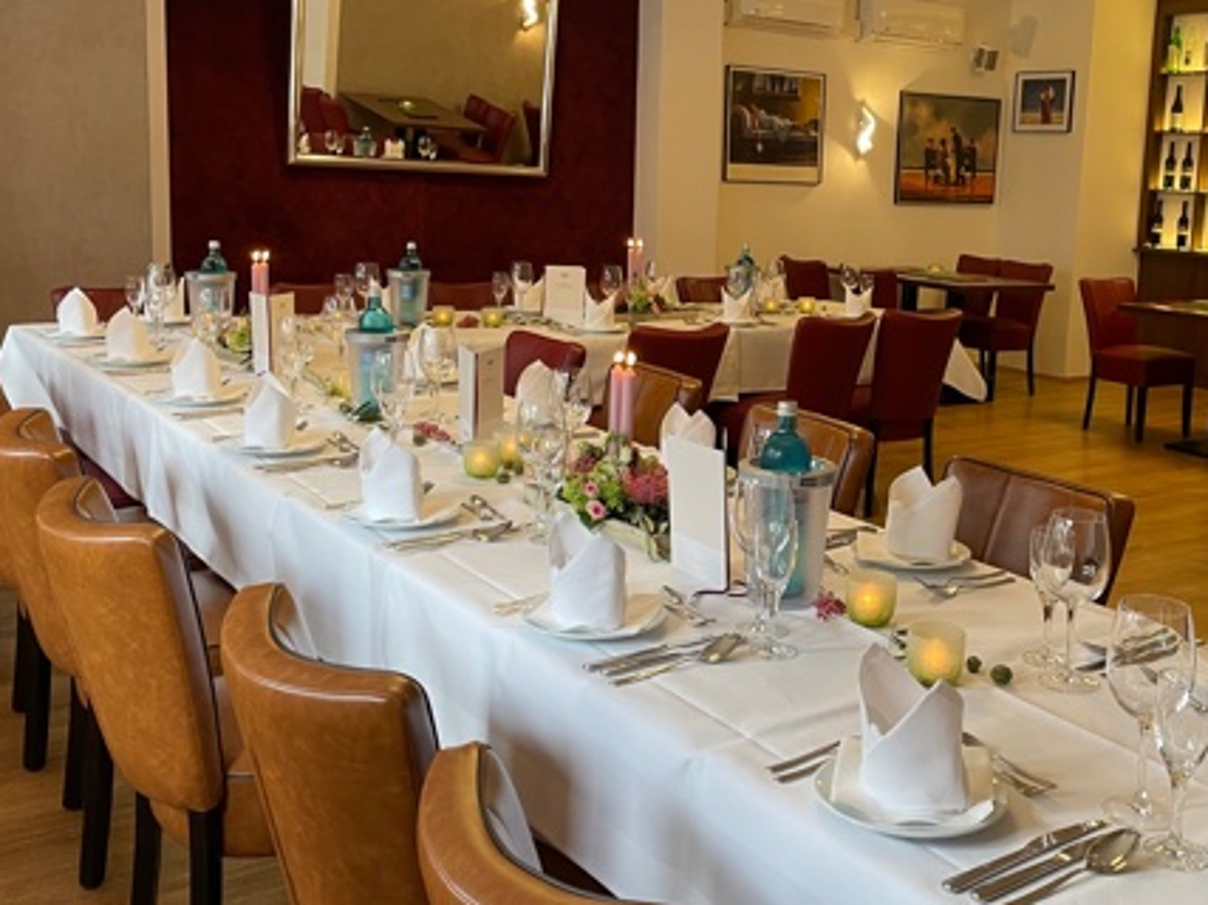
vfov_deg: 36.7
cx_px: 786
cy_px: 387
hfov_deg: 47.2
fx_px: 1361
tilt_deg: -8.8
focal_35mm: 39
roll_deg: -2.3
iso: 64
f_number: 1.6
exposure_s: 1/50
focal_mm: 4.2
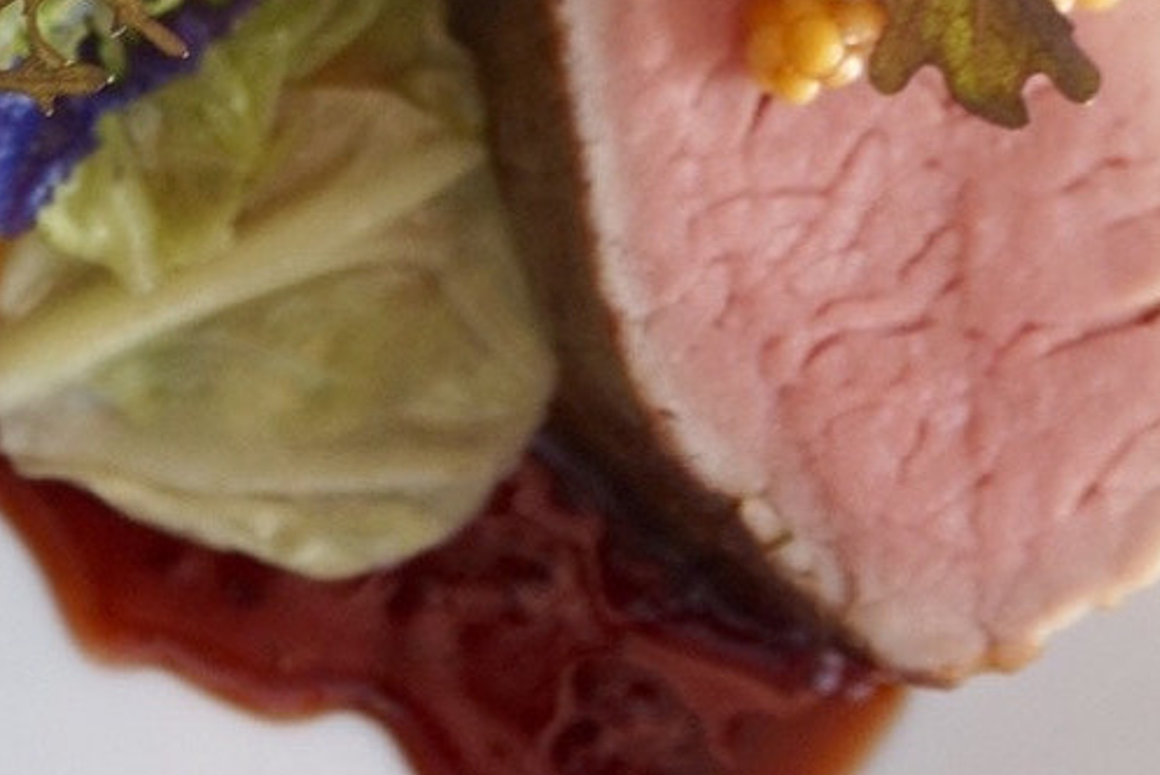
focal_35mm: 121
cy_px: -148
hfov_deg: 16.5
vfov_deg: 11.2
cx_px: -63
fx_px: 3888
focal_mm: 25
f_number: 6.3
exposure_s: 1/60
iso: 320
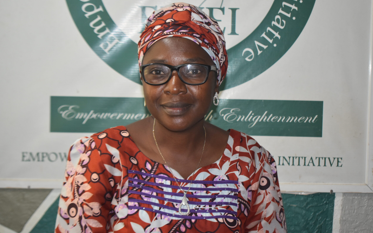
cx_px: 188
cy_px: 115
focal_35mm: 62
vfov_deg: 21.0
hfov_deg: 33.0
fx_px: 630
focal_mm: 40
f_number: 5
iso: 800
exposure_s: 1/60
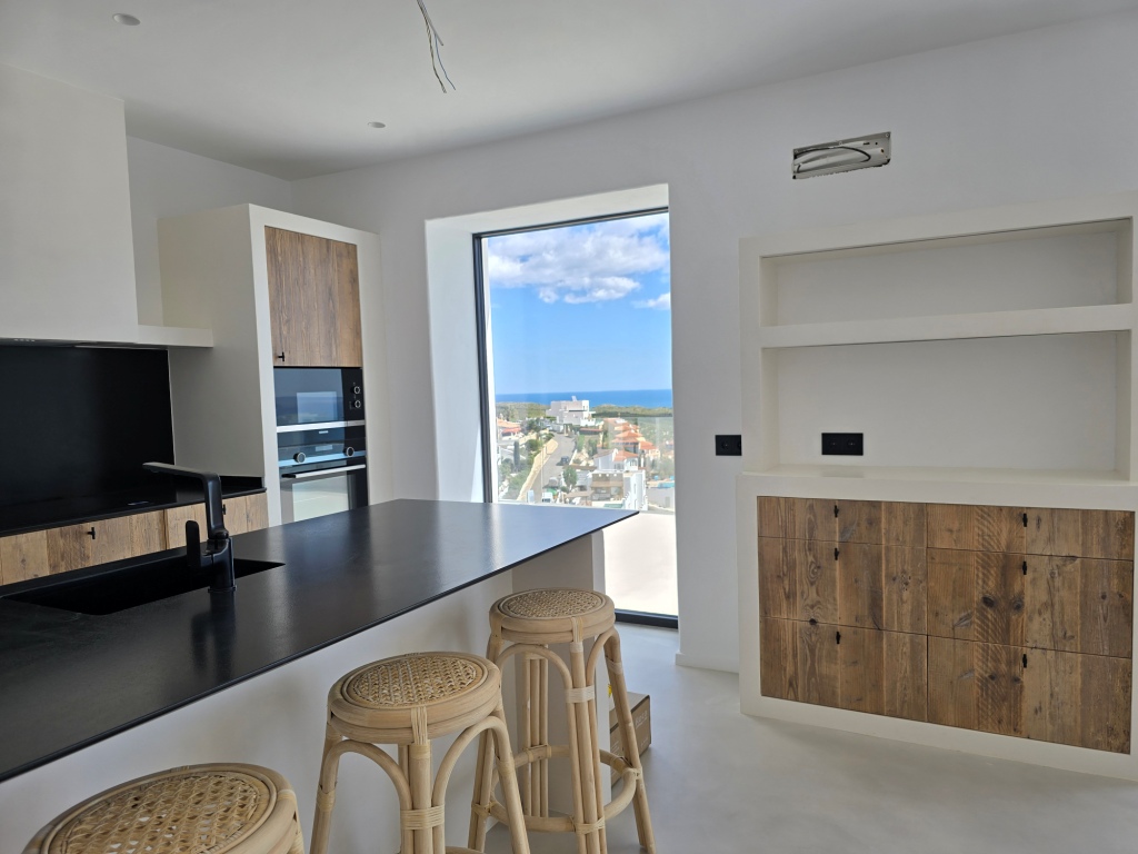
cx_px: 569
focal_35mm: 23
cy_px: 427
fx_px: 756
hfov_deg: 73.9
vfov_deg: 58.9
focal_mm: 6.3
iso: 12
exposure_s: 1/273
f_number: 1.7
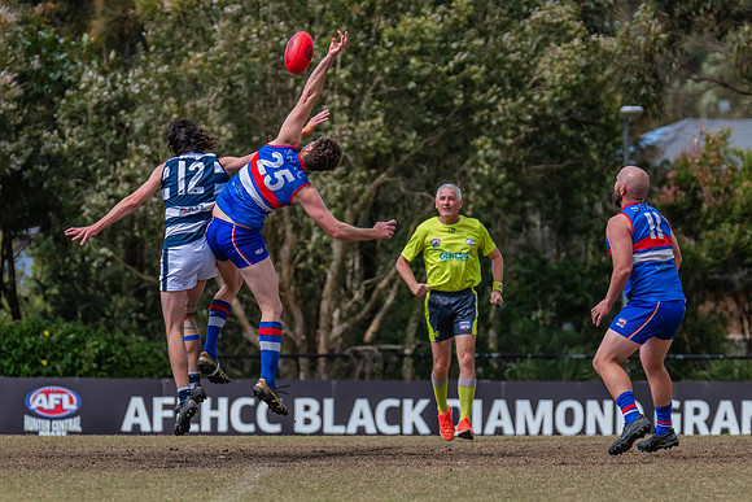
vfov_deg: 3.1
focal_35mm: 445
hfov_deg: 4.6
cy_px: 237
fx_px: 9287
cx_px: 279
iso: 800
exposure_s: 1/1600
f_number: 6.3
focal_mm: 310
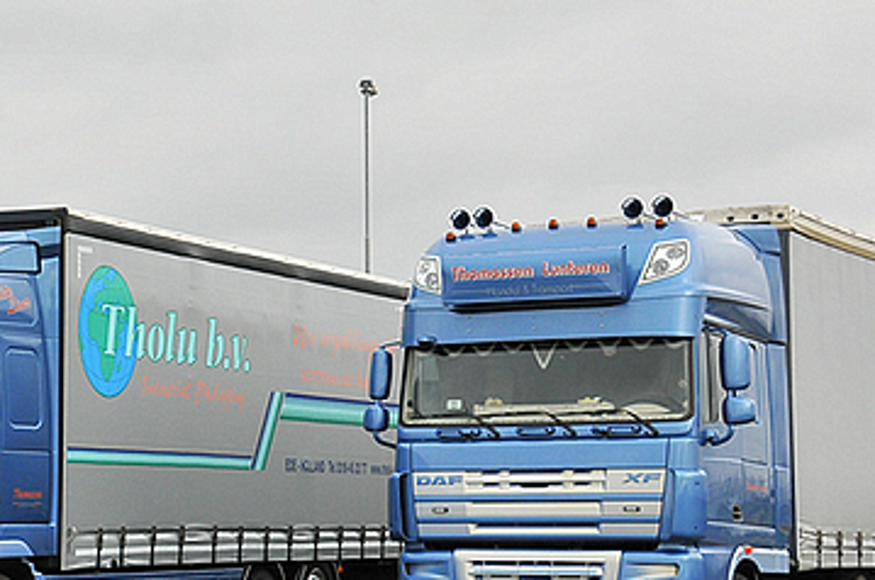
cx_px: 0
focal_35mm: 107
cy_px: 408
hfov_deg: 18.6
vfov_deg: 12.7
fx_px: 2596
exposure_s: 1/250
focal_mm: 32
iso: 400
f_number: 6.3
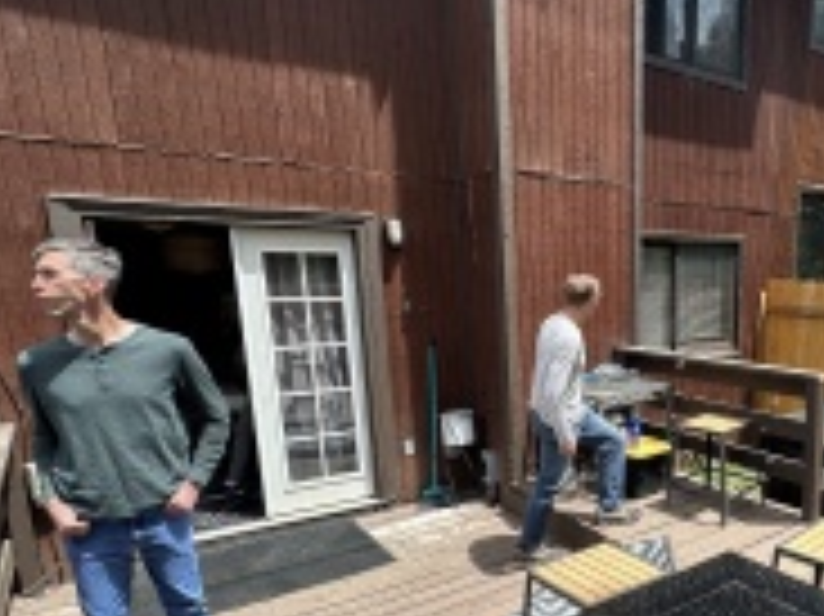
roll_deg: -0.1
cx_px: 639
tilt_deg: -13.2
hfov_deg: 59.3
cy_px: 423
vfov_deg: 48.6
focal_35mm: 28
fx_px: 666
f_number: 2.2
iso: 40
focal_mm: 2.22
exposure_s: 1/523
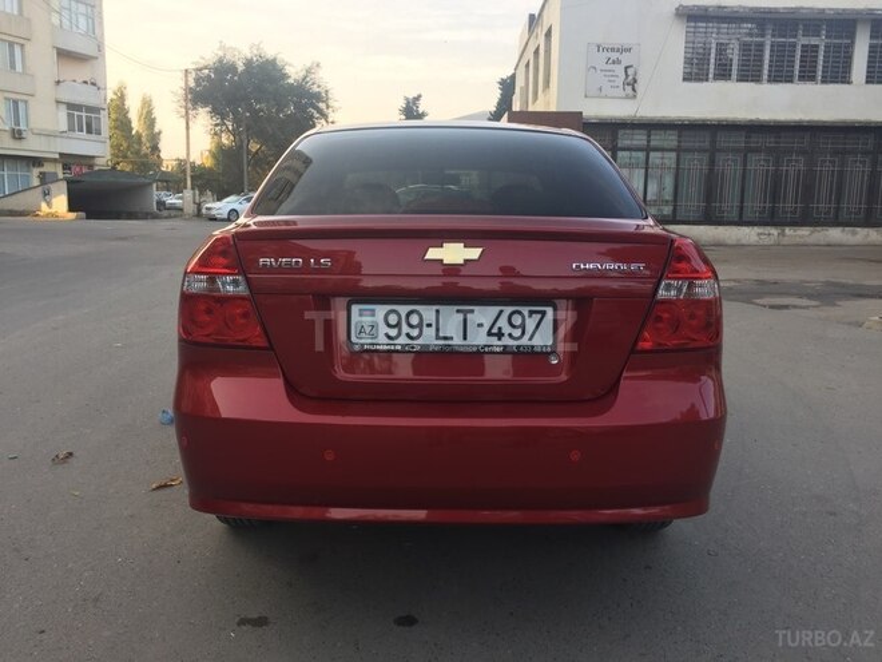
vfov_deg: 48.2
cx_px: 441
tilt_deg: -9.6
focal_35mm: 29
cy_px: 331
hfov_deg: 61.7
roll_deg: -0.9
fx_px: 739
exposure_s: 1/128
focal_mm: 4.15
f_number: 2.2
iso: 32
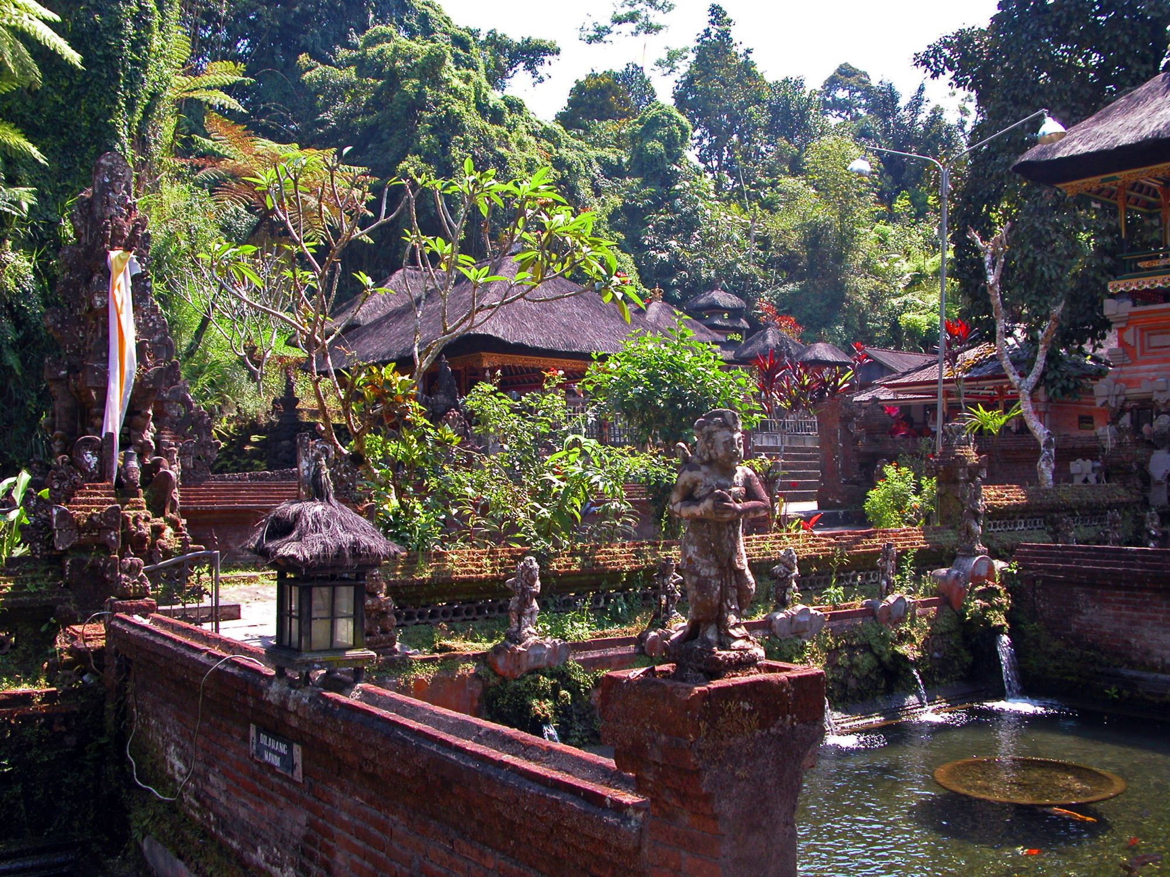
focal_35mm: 35
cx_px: 585
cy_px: 438
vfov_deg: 40.7
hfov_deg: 52.6
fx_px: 1183
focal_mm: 8.9
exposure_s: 1/146
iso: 100
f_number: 4
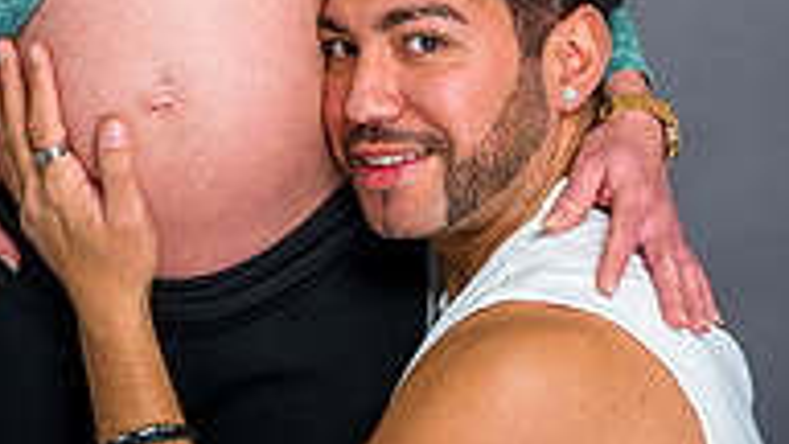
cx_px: 339
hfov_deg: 15.1
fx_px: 2971
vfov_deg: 8.4
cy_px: -103
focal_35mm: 142
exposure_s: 1/125
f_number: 6.3
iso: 200
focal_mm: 58
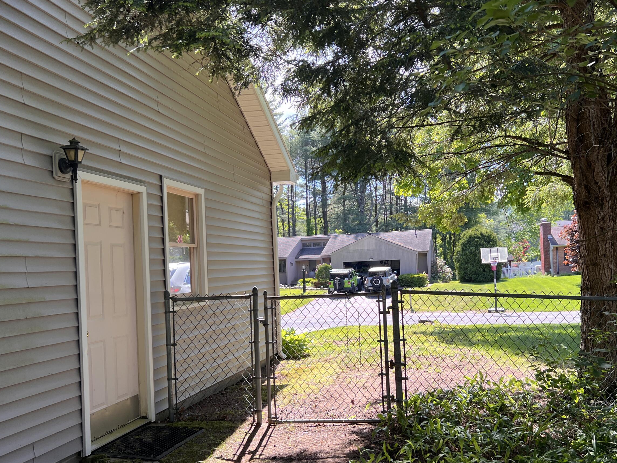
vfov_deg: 41.7
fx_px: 606
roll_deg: +2.8
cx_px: 352
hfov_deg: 53.8
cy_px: 268
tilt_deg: +0.1
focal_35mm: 34
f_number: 1.5
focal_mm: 5.7
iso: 50
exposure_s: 1/539
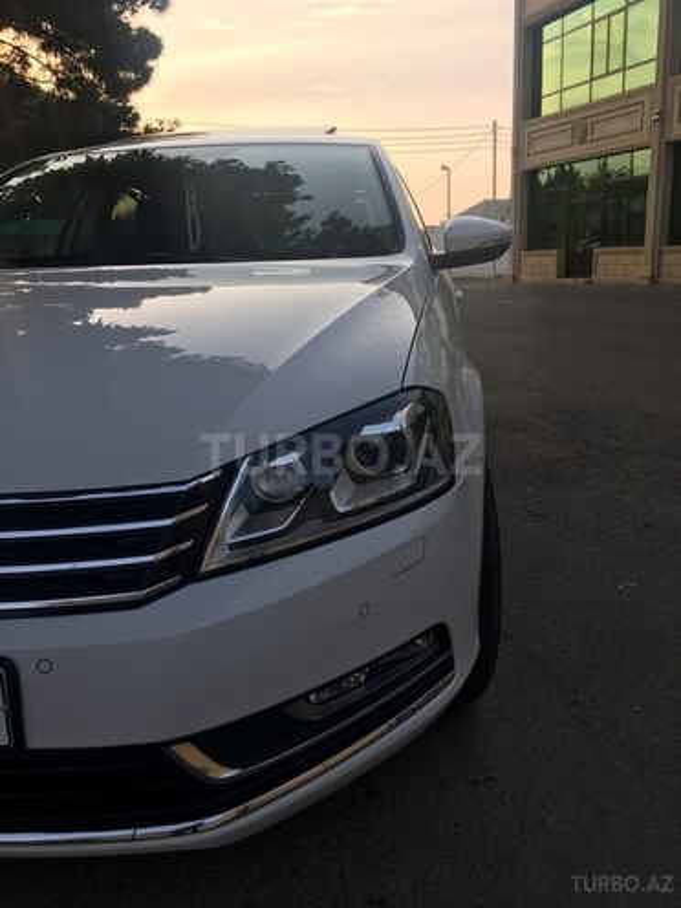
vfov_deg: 61.7
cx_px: 340
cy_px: 454
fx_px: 761
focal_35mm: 29
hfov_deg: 48.2
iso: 25
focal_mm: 4.15
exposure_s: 1/371
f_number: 2.2
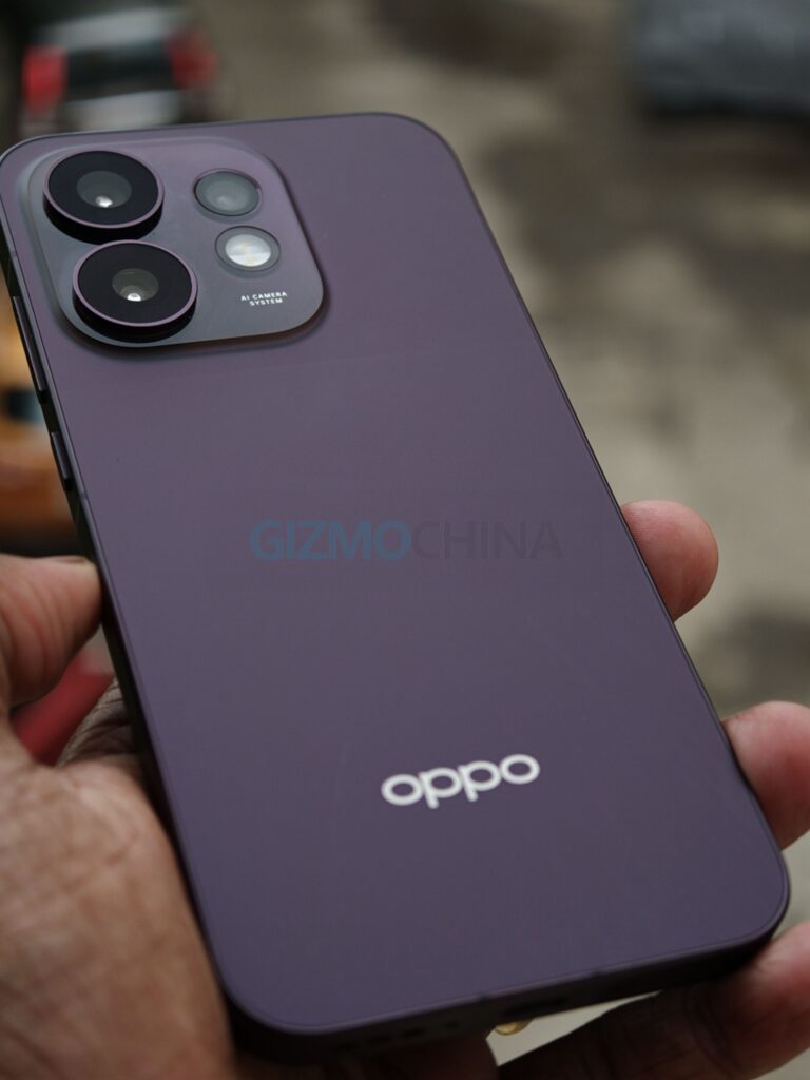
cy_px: 540
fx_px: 2184
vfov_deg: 27.8
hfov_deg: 21.0
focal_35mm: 70
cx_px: 405
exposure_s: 1/100
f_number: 2.1
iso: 200
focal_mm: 16.53
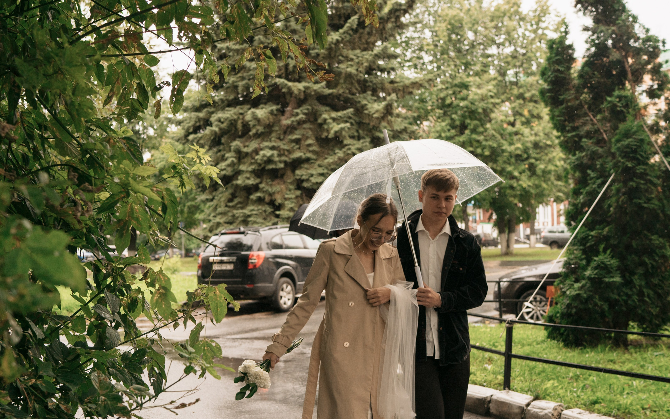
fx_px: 822
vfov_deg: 28.4
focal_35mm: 45
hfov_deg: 44.1
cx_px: 259
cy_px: 277
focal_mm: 35
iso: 400
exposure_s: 1/500
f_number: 3.5
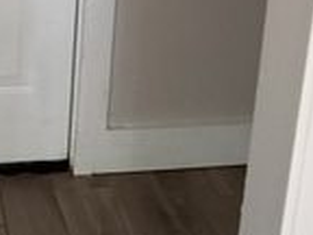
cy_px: -133
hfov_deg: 23.6
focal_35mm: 80
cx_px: 20
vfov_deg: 16.5
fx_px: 723
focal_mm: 6.76
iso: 800
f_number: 1.78
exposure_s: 1/56
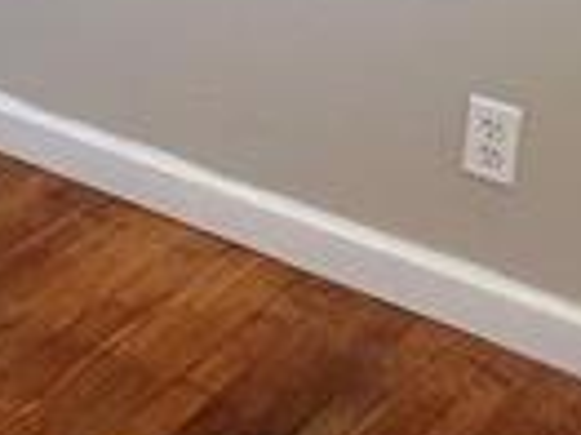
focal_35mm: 102
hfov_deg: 17.2
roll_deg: -1.8
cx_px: -310
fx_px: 1710
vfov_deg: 13.1
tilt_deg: -11.1
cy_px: -351
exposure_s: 1/99
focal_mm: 1.57
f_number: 1.8
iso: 200
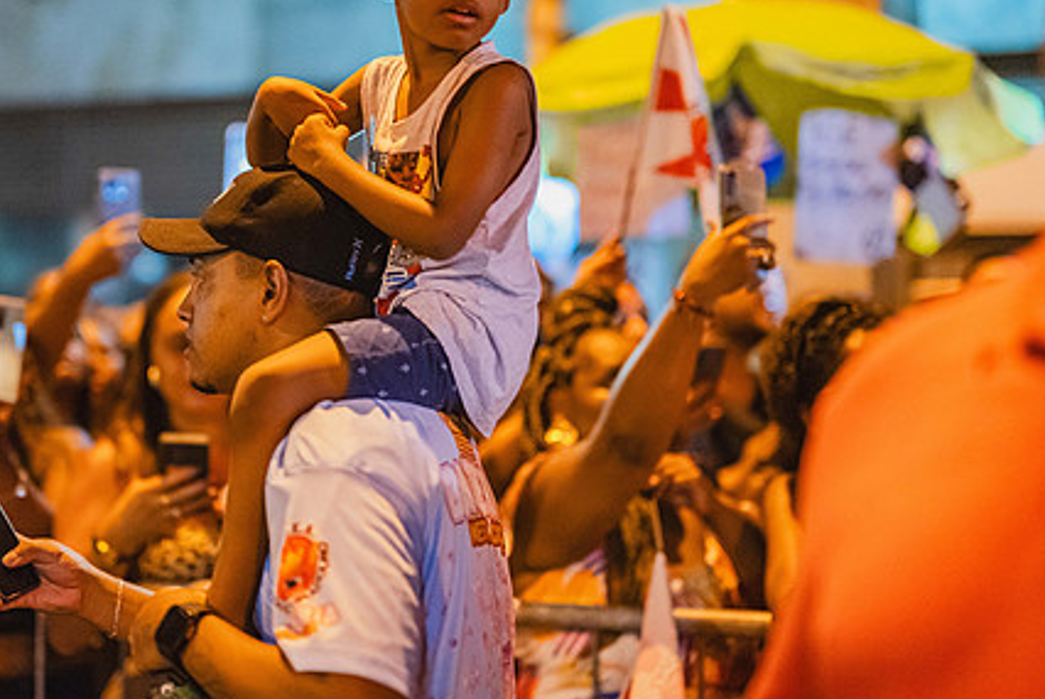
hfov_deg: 29.4
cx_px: 358
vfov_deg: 20.1
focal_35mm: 68
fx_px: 1976
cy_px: 305
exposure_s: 1/250
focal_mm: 50
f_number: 1.2
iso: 6400
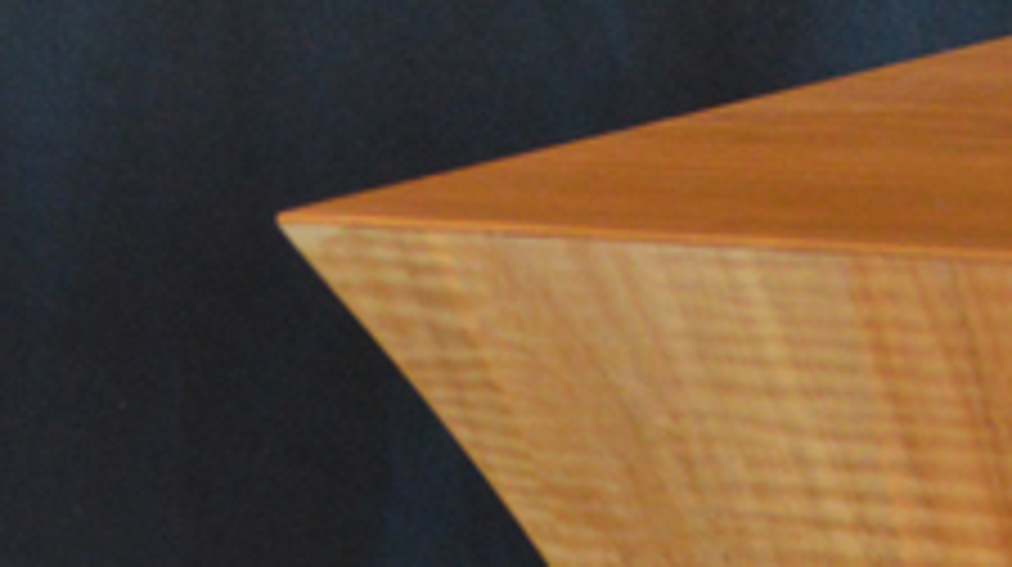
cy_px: 1829
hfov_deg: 12.3
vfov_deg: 6.4
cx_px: 1457
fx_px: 4503
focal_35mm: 168
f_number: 3.8
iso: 800
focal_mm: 20
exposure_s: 1/60
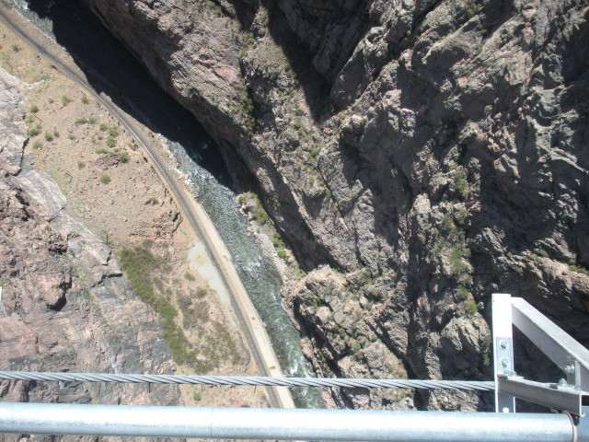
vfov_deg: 39.7
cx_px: 294
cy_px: 221
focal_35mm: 36
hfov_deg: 51.4
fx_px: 613
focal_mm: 6.3
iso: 64
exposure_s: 1/344
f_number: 3.5
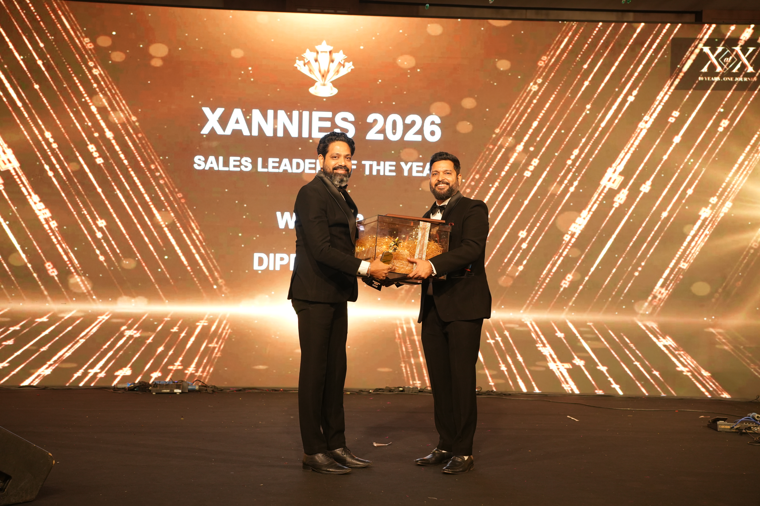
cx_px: 380
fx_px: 1055
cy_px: 253
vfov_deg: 27.0
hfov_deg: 39.6
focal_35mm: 50
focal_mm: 50
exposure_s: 1/125
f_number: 3.5
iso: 1000
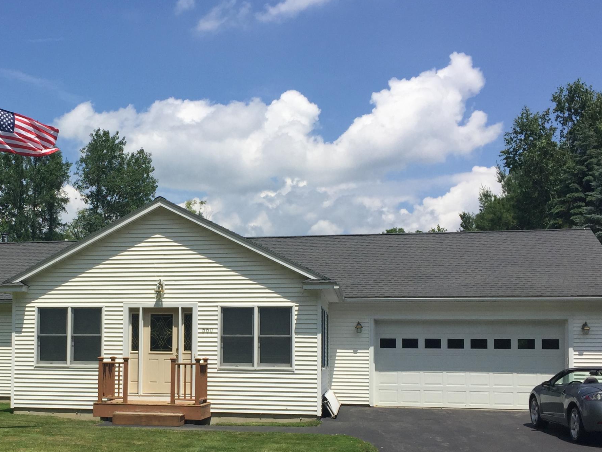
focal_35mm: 49
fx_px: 852
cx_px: 160
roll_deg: -2.3
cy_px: 319
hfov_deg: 38.0
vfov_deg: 29.4
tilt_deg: +1.8
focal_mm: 4.15
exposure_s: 1/3300
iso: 32
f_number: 2.2
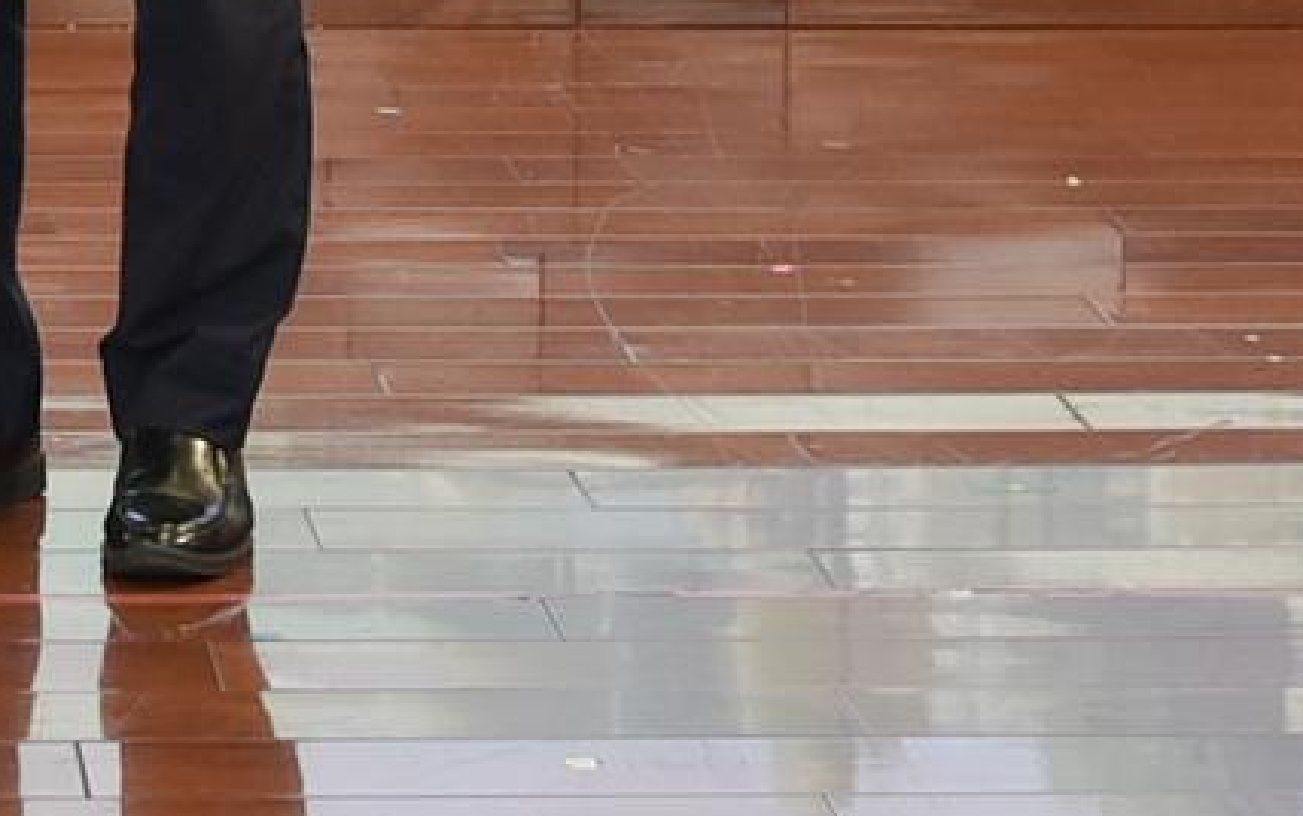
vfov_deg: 7.8
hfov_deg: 12.7
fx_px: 5685
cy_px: -913
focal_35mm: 160
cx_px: -359
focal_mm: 35
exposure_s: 1/90
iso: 400
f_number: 4.8
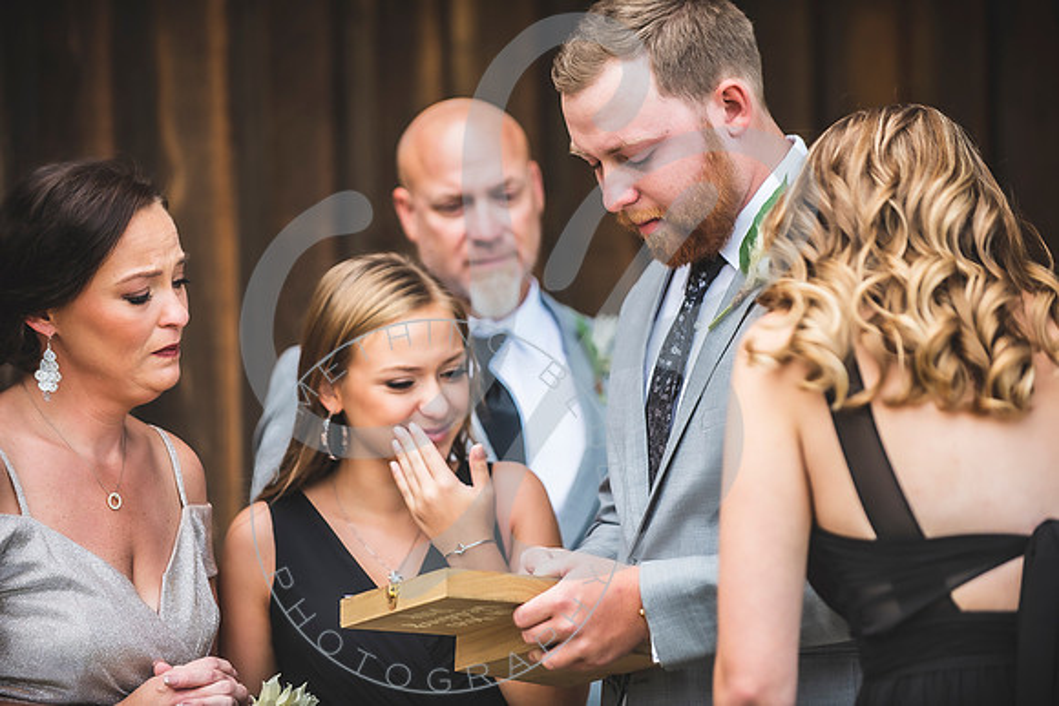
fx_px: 4413
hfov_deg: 13.7
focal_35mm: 150
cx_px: 530
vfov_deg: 9.2
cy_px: 353
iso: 200
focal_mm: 150
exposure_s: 1/400
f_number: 2.8
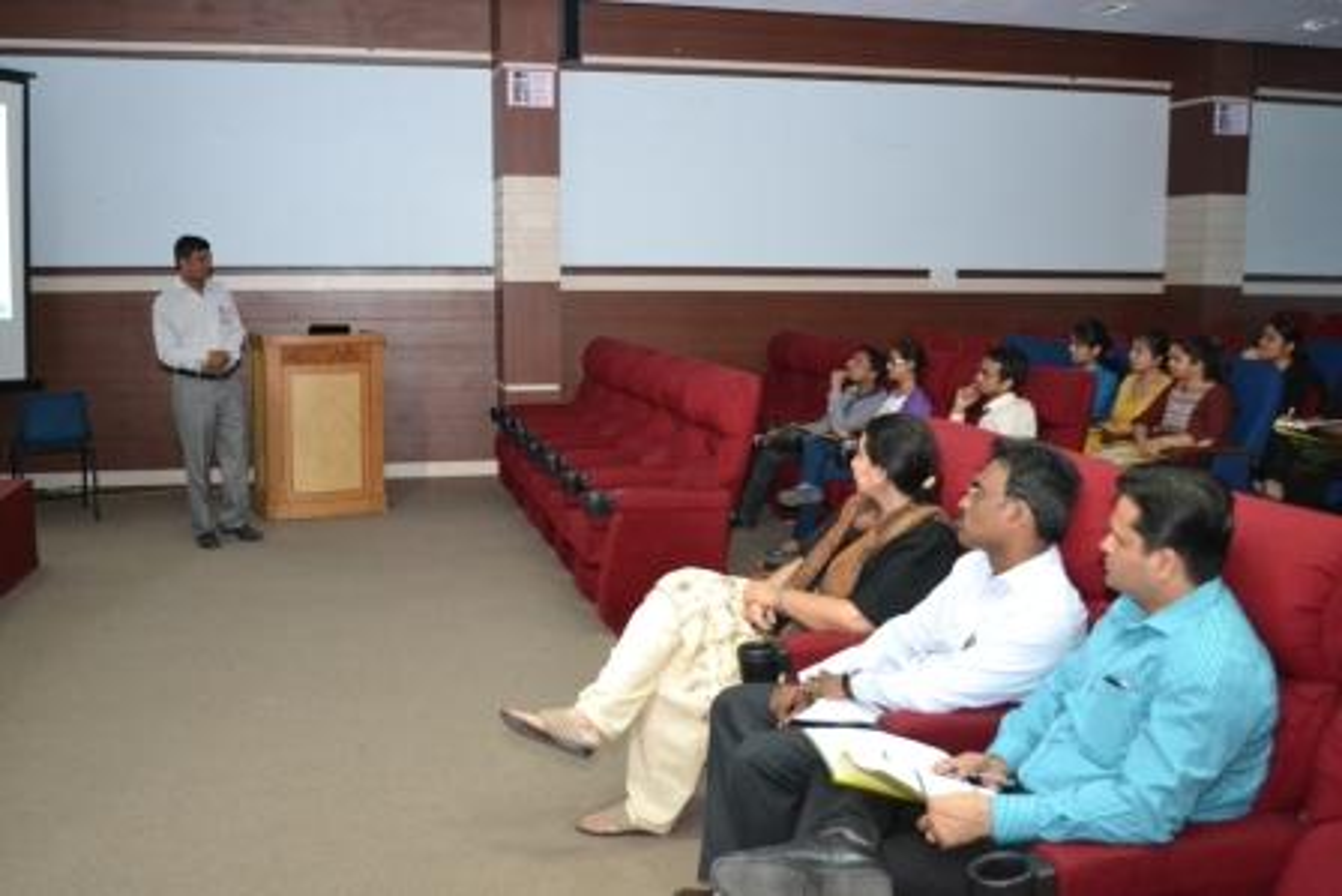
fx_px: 1230
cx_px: 671
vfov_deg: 40.0
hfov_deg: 57.2
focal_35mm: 33
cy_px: 448
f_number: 4
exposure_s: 1/60
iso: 3200
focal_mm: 22
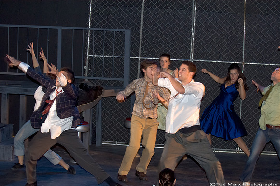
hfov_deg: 19.5
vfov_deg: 13.0
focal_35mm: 105
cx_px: 140
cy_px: 93
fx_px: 816
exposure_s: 1/100
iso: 3200
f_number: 2.8
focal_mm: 70
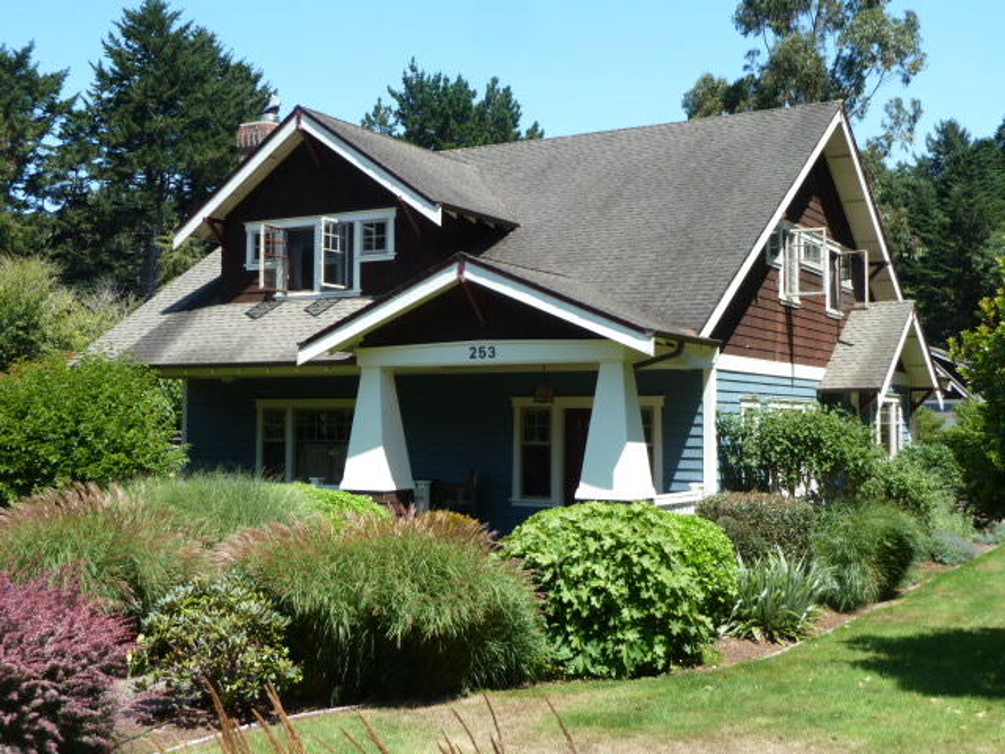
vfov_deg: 34.3
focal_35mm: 42
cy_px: 377
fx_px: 1219
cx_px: 502
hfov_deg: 44.8
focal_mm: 6.9
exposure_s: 1/250
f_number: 4
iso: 80
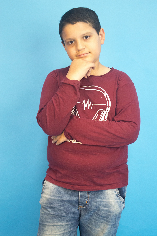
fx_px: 432
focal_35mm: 66
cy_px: 118
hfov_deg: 20.6
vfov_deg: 30.5
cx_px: 78
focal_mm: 44
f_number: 5.3
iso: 3200
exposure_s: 1/50
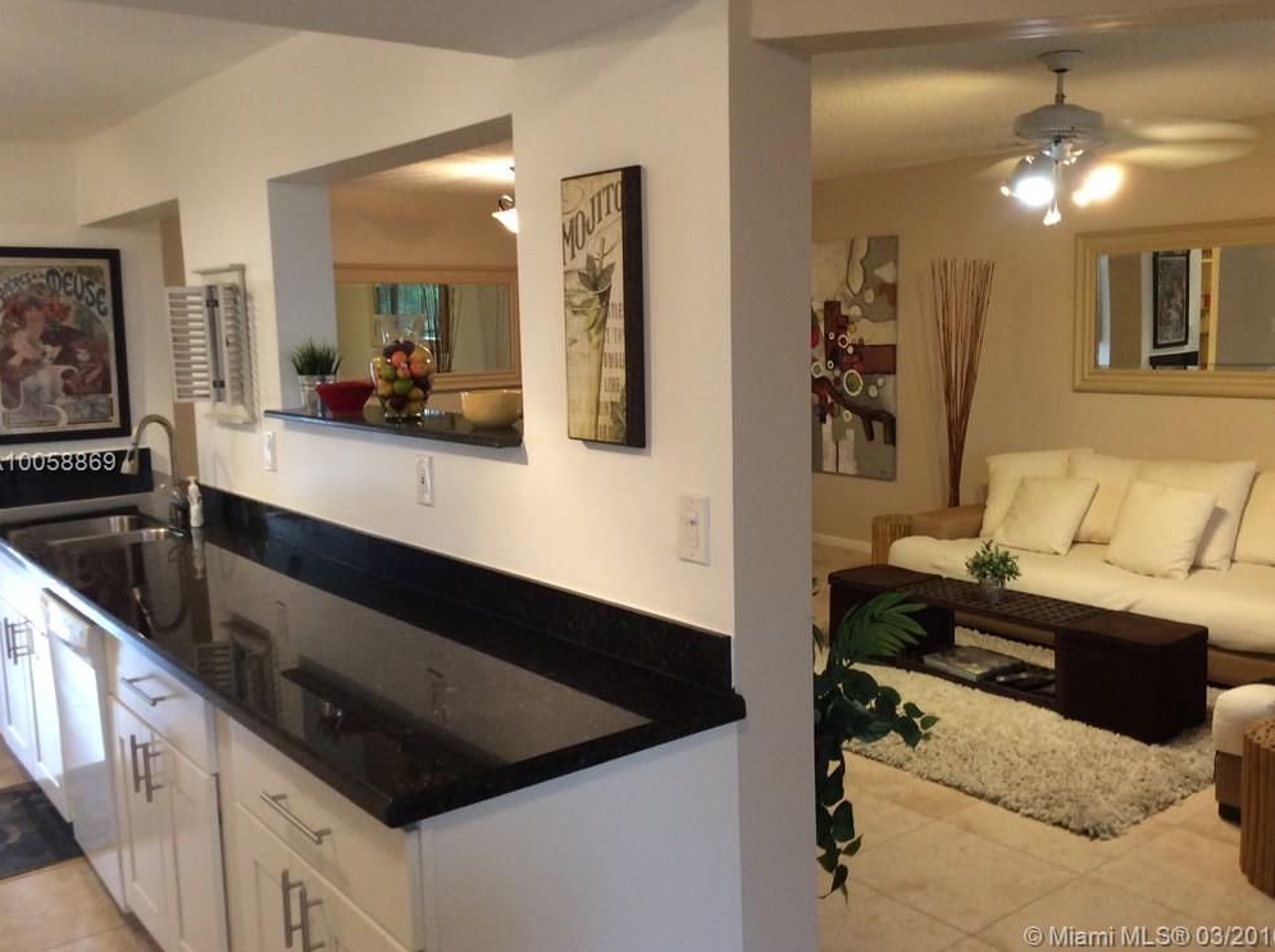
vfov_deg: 42.8
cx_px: 641
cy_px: 464
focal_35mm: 33
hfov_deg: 55.4
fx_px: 1214
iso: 100
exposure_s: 1/24
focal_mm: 3.3
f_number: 2.4
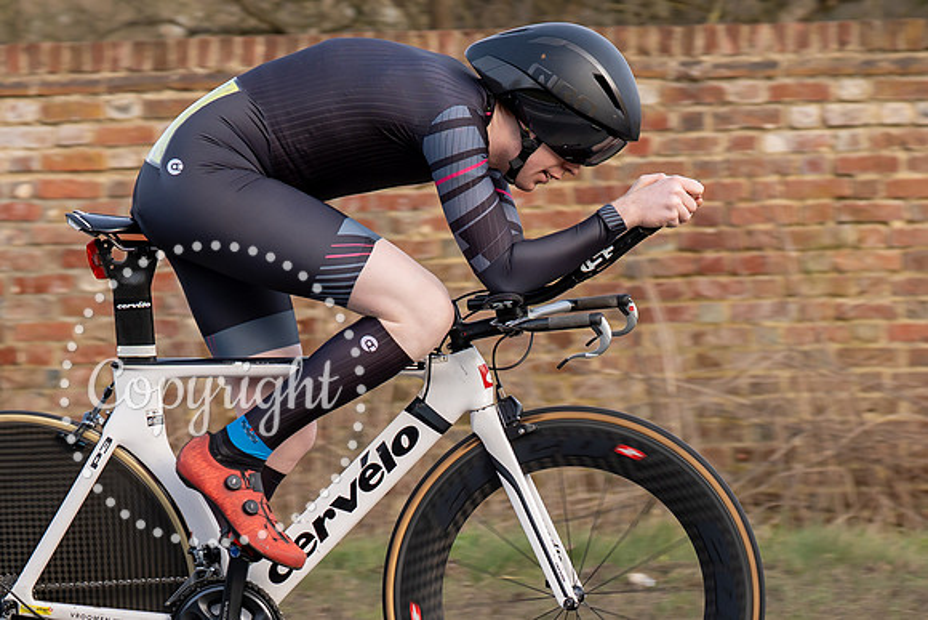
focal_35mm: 174
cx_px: 539
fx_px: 4476
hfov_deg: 11.8
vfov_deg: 7.9
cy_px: 234
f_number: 4
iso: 160
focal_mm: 70
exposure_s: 1/800
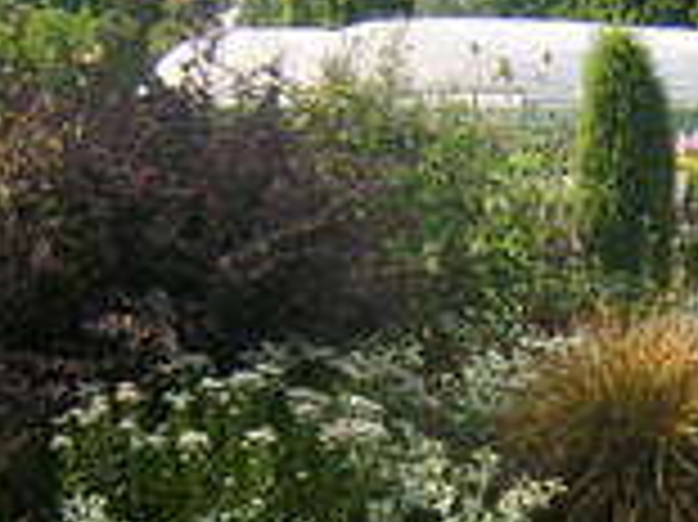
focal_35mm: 88
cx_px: 693
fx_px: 1773
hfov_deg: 21.5
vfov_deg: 16.6
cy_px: 423
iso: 71
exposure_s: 1/162
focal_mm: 8.13
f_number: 6.7
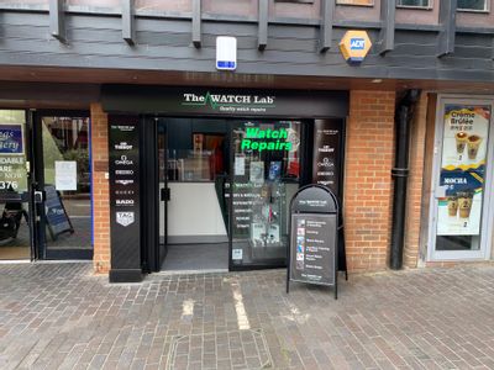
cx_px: 247
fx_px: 371
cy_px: 185
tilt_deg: -4.9
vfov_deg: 53.1
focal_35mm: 26
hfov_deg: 67.3
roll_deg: +0.0
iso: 32
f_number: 1.8
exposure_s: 1/136
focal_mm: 4.25
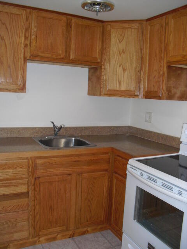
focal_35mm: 36
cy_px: 124
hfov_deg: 39.7
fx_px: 259
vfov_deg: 51.4
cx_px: 94
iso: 200
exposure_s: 1/60
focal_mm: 6.3
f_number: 3.1
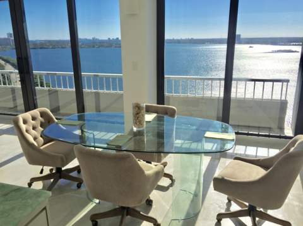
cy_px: 113
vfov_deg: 48.2
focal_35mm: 29
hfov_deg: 61.7
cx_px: 152
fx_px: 254
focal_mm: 4.15
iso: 32
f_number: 2.2
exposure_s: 1/1647
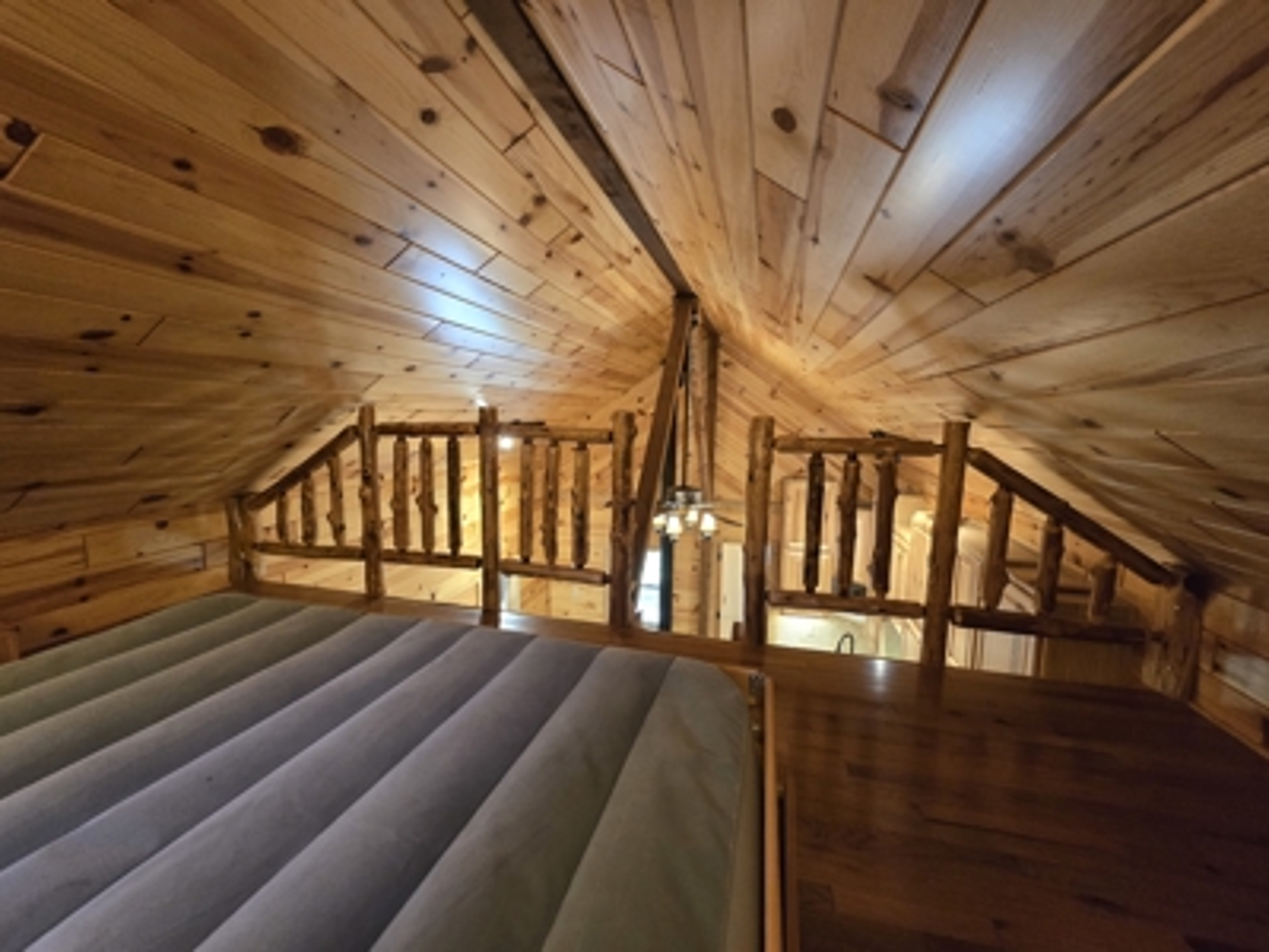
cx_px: 634
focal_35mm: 13
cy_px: 476
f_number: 2.2
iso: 800
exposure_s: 1/60
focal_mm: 2.2
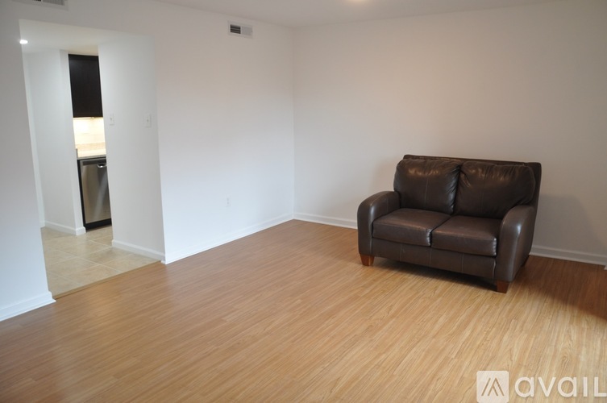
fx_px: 455
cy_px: 202
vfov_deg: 47.8
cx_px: 304
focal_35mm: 27
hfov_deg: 67.4
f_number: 5.6
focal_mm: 18
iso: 400
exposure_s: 1/30
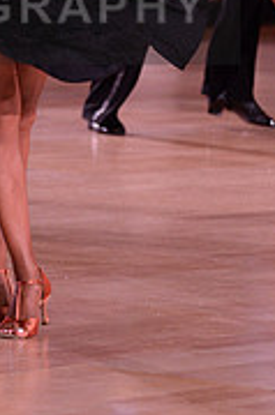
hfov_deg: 3.5
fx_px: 4460
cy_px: -12
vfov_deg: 5.3
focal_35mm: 387
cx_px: -77
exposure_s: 1/250
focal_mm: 120
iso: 2000
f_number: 5
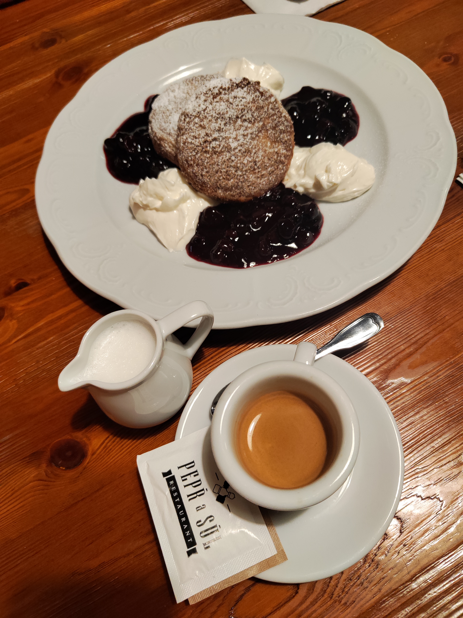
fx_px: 731
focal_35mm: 41
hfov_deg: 35.1
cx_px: 232
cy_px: 309
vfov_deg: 45.8
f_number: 1.88
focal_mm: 5.59
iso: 544
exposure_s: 1/100
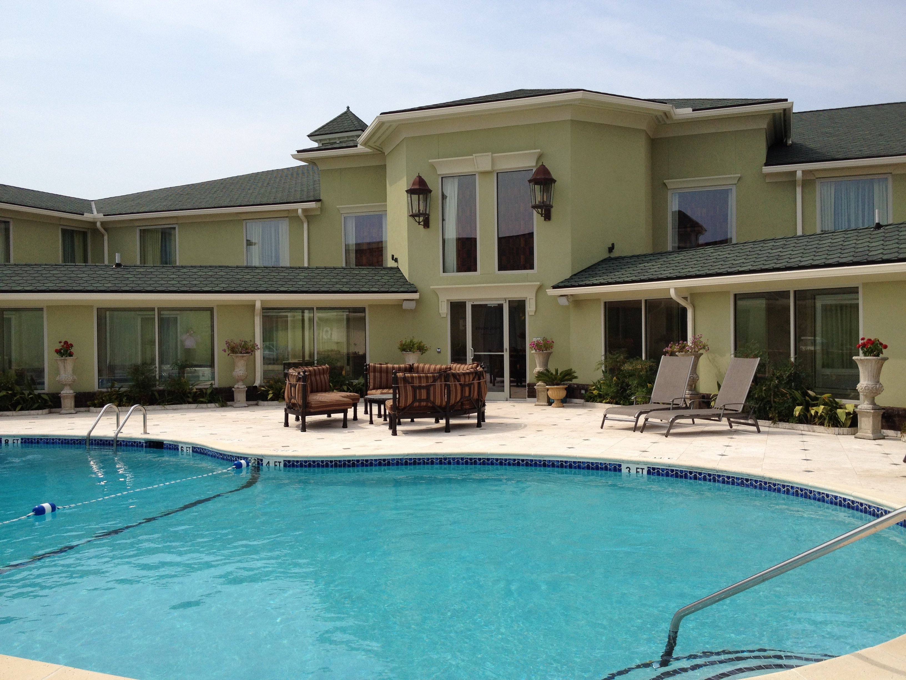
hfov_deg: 52.6
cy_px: 340
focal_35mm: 35
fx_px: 916
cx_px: 453
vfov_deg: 40.7
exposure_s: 1/2208
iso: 64
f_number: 2.4
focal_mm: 4.28
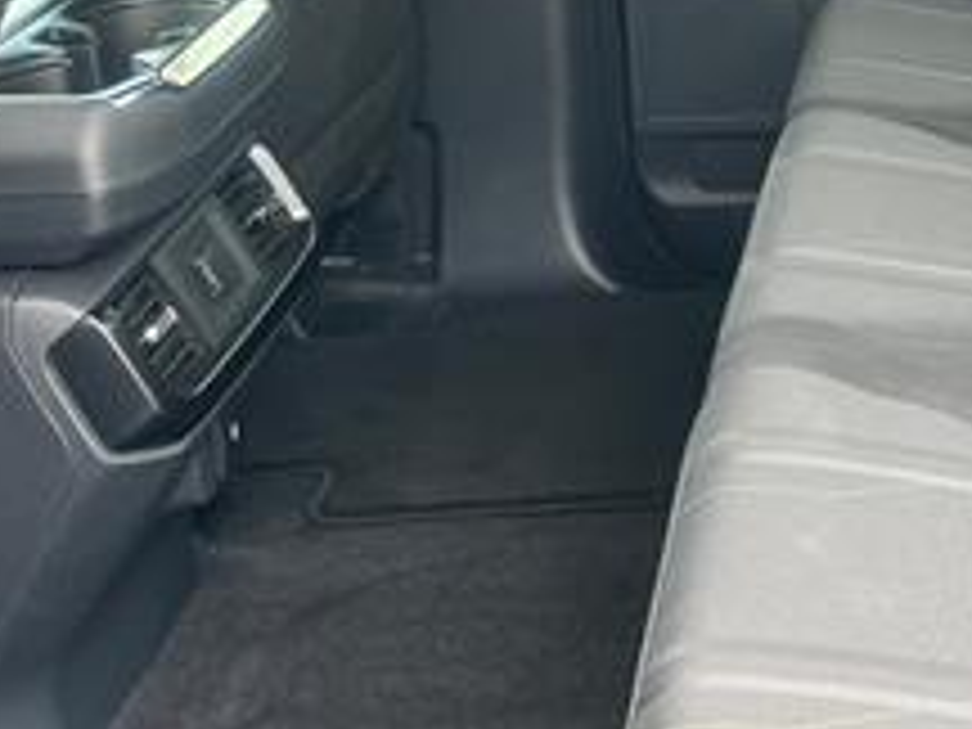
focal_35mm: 77
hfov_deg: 24.2
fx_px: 2162
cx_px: 972
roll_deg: -0.2
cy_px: 14
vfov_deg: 18.7
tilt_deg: -13.8
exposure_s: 1/121
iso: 64
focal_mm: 5.1
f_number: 1.6
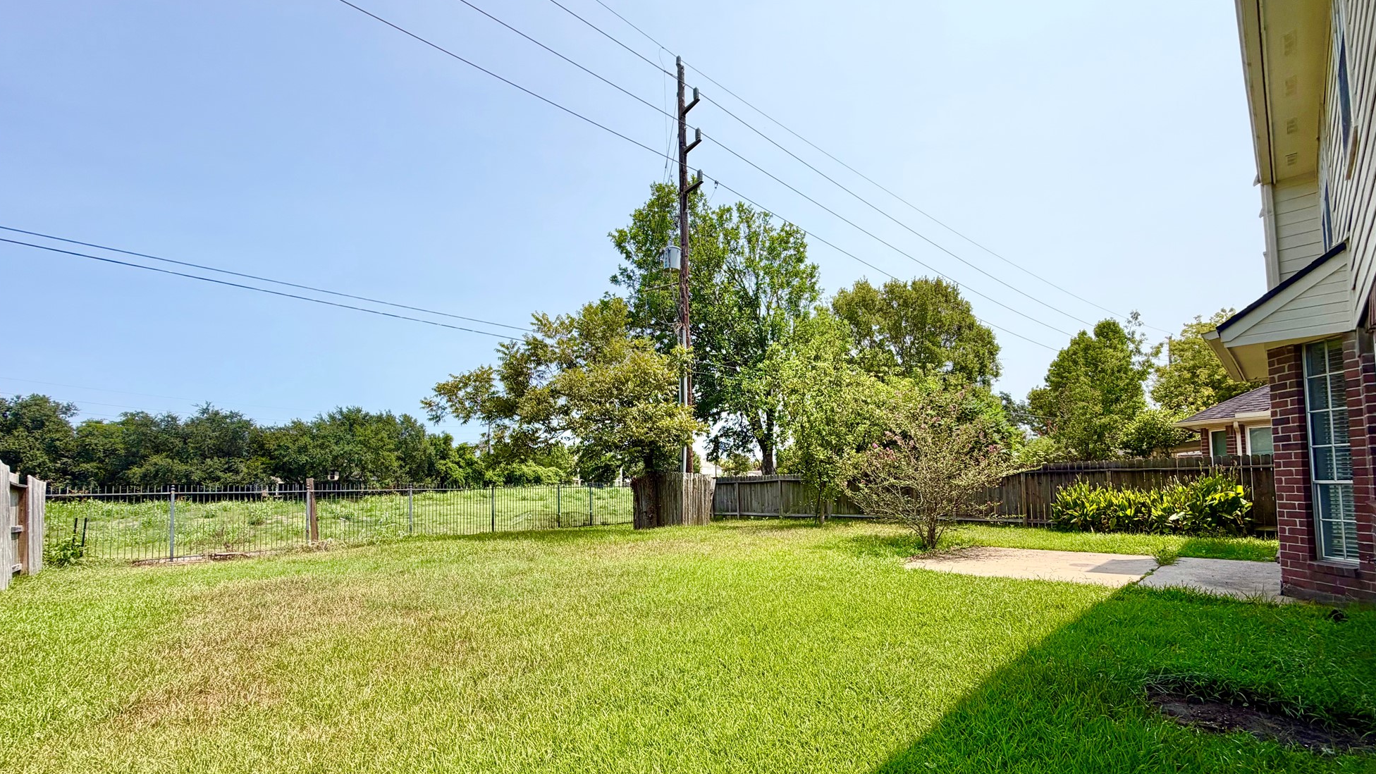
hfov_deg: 99.3
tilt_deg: +3.1
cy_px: 456
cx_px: 711
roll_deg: +2.1
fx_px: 584
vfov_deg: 66.6
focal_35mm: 16
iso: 20
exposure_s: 1/955
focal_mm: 2.22
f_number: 2.2
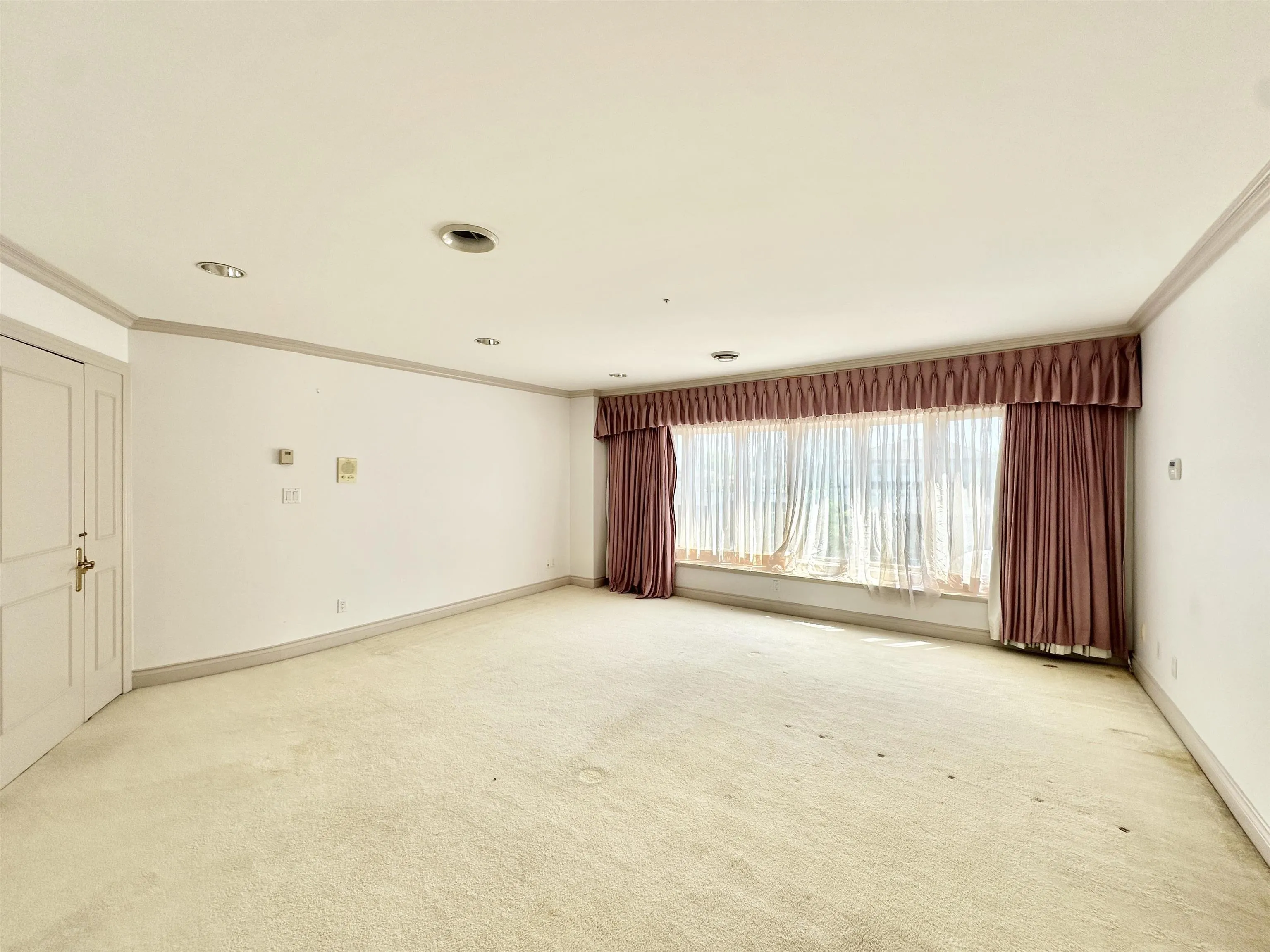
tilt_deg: -0.2
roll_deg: +0.3
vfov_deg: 85.7
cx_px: 635
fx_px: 514
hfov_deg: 102.1
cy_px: 476
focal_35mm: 14
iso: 40
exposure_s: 1/250
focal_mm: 2.22
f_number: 2.2
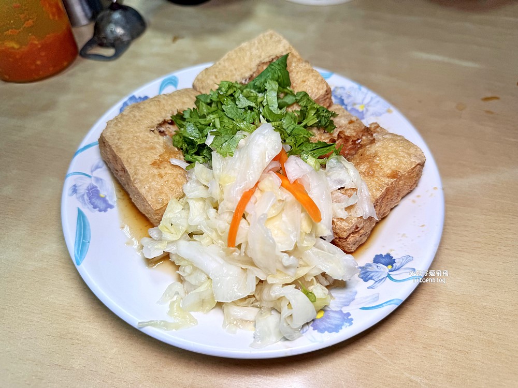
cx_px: 259
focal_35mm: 24
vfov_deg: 56.8
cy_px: 194
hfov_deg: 71.6
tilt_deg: -53.0
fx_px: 359
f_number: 1.78
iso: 80
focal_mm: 6.76
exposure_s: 1/289
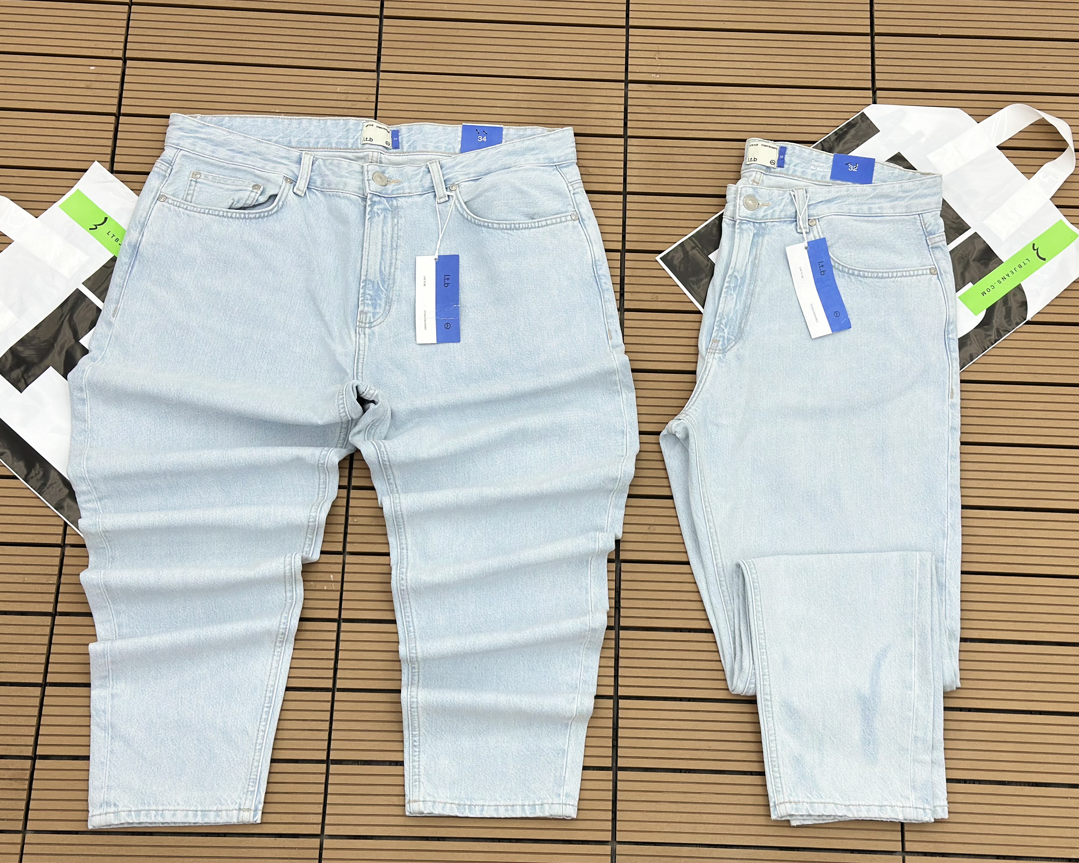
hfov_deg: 36.6
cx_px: 578
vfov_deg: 29.7
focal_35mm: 51
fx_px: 1629
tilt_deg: -71.2
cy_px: 430
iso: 80
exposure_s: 1/60
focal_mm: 6.86
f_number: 1.78
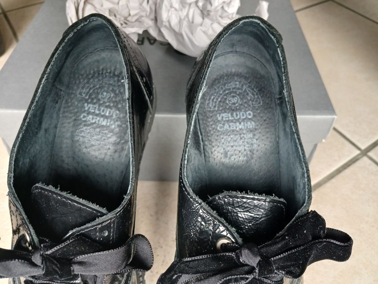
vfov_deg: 53.1
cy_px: 142
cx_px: 189
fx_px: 284
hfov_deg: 67.3
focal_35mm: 26
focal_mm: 3.98
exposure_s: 1/50
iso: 250
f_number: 1.8
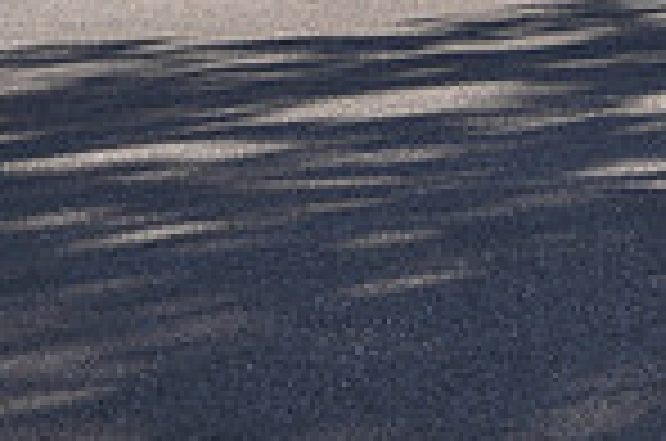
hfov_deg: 8.1
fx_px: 4560
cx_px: 1156
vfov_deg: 5.4
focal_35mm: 247
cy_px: -371
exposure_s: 1/200
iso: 200
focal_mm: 42
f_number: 7.1
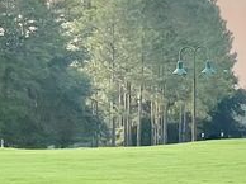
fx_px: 2889
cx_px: 502
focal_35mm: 407
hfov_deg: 4.8
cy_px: 211
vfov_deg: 3.6
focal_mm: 9
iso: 32
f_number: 2.8
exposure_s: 1/139
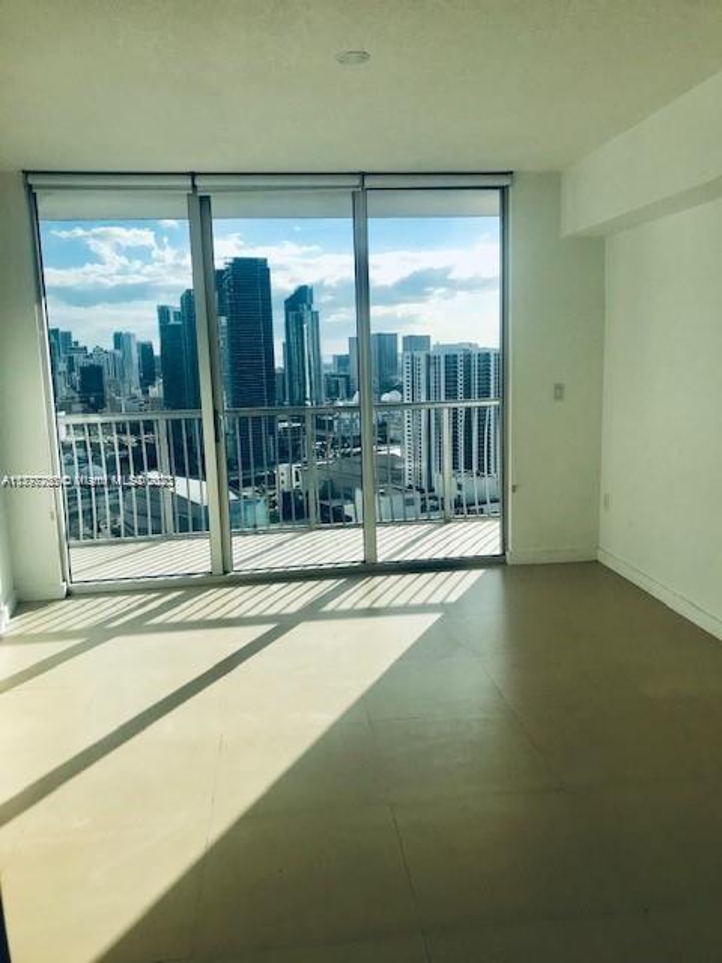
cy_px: 482
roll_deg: +1.6
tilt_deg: -8.8
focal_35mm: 28
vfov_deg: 63.4
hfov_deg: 49.7
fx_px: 779
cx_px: 361
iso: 20
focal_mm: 3.99
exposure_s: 1/1389
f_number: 1.8
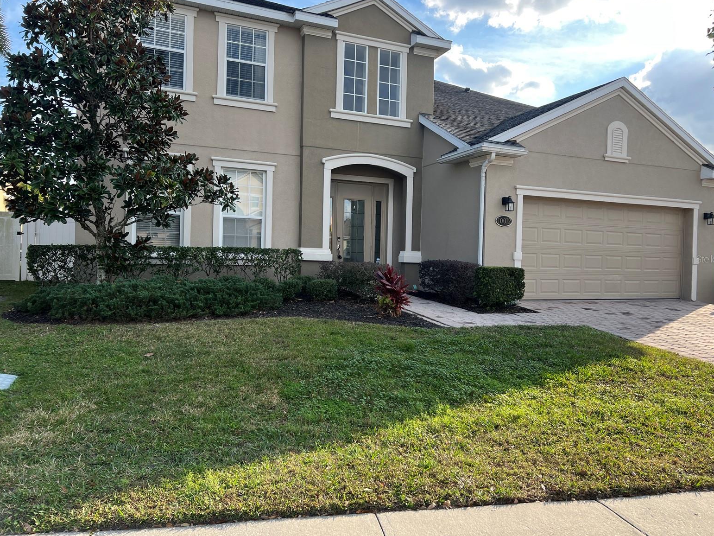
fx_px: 557
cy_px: 259
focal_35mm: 27
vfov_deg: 51.4
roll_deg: -2.2
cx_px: 369
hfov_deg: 65.3
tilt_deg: -0.1
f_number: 1.5
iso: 50
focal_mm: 5.7
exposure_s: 1/1100
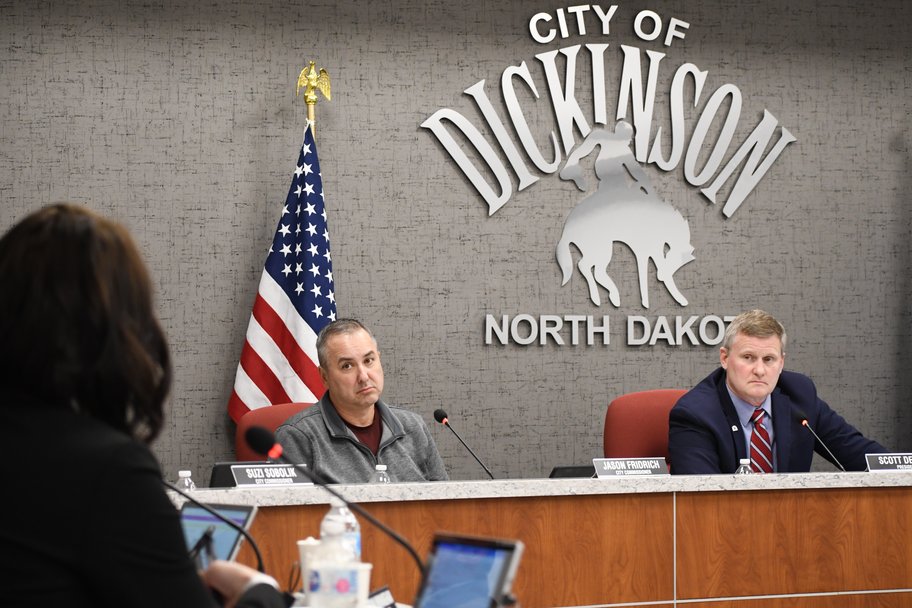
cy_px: 304
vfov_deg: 13.0
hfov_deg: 19.5
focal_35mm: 105
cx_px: 456
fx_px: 2660
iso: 2000
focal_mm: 70
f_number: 4.5
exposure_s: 1/100
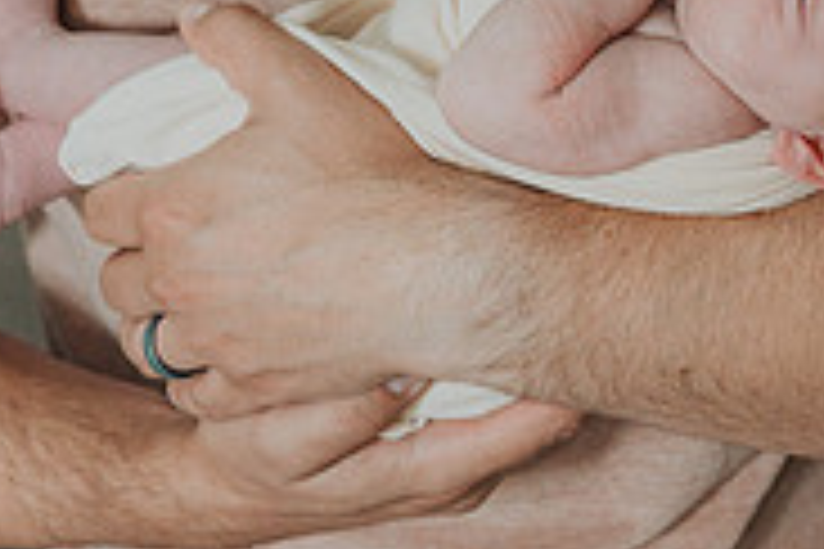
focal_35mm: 149
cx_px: 604
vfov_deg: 9.0
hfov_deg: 13.7
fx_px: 3410
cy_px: -203
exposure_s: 1/100
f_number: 4
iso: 3200
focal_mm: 45
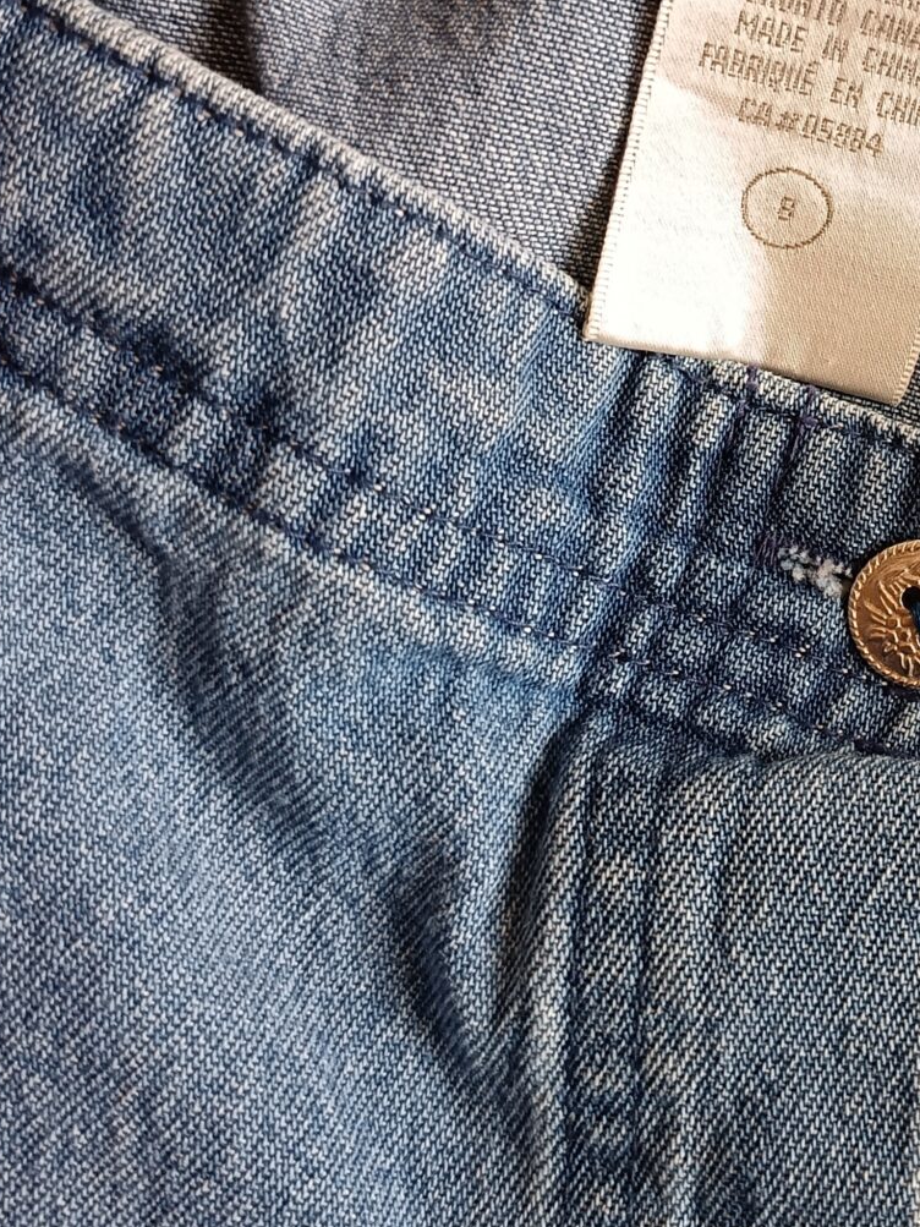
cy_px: 429
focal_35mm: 49
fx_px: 1737
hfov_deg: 28.2
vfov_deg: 38.6
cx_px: 882
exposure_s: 1/120
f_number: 1.75
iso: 2796
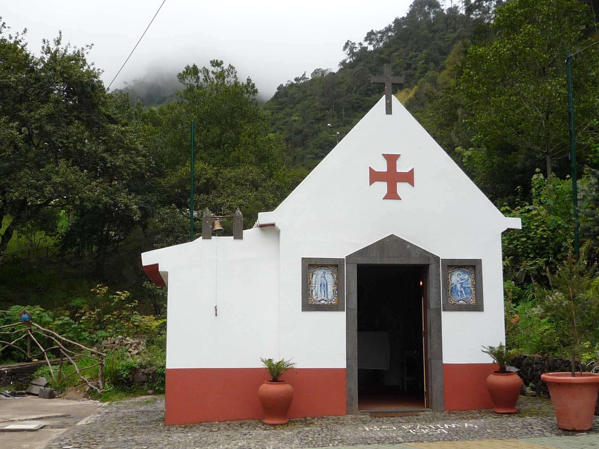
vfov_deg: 32.9
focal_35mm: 44
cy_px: 224
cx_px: 300
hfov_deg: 42.9
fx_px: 761
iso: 100
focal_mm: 4.4
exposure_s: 1/500
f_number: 3.5
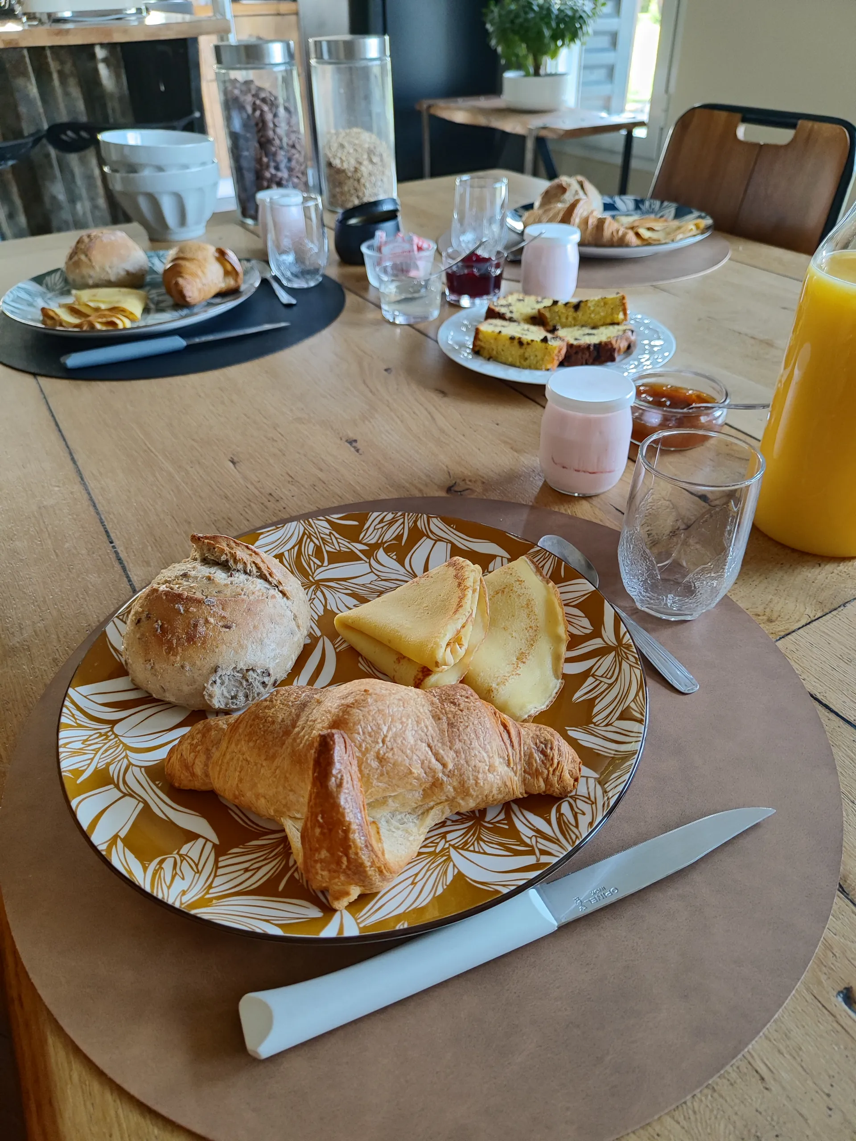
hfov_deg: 58.9
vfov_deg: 73.9
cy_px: 570
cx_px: 428
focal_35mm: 23
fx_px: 758
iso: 650
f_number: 1.88
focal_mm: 5.59
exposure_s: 1/50
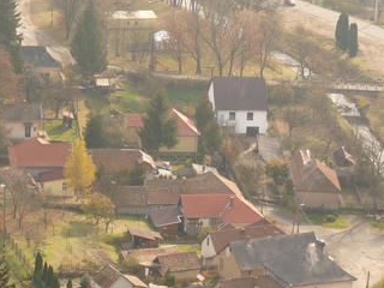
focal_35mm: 156
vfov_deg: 9.5
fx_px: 1731
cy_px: 89
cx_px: 62
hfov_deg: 12.6
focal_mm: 13.8
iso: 100
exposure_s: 1/160
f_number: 4
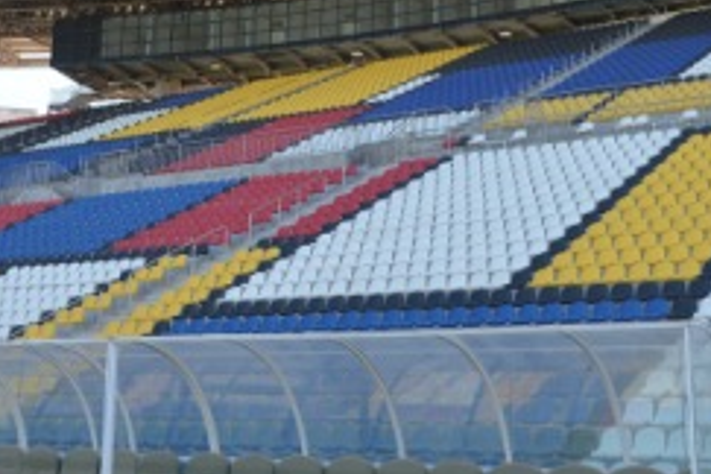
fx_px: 1165
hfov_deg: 33.6
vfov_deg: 22.5
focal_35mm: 59
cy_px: 61
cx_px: 483
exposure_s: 1/250
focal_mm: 32
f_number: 9
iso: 400
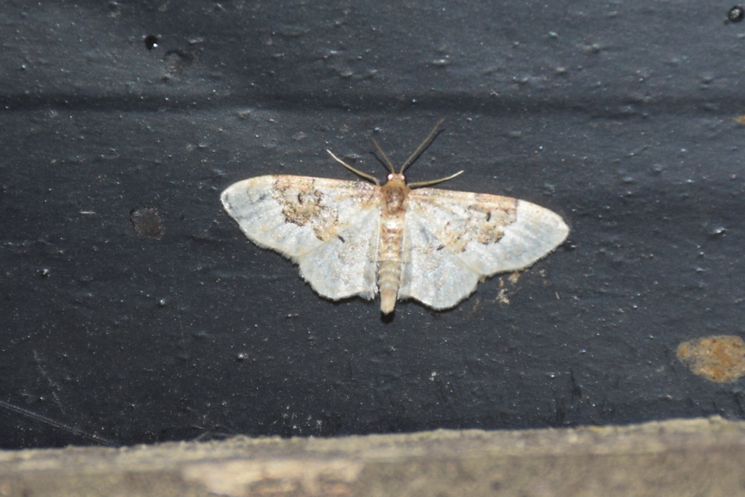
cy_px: 248
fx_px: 4345
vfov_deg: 6.5
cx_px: 372
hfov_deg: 9.8
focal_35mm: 210
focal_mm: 140
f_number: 7.1
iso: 320
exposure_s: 1/60
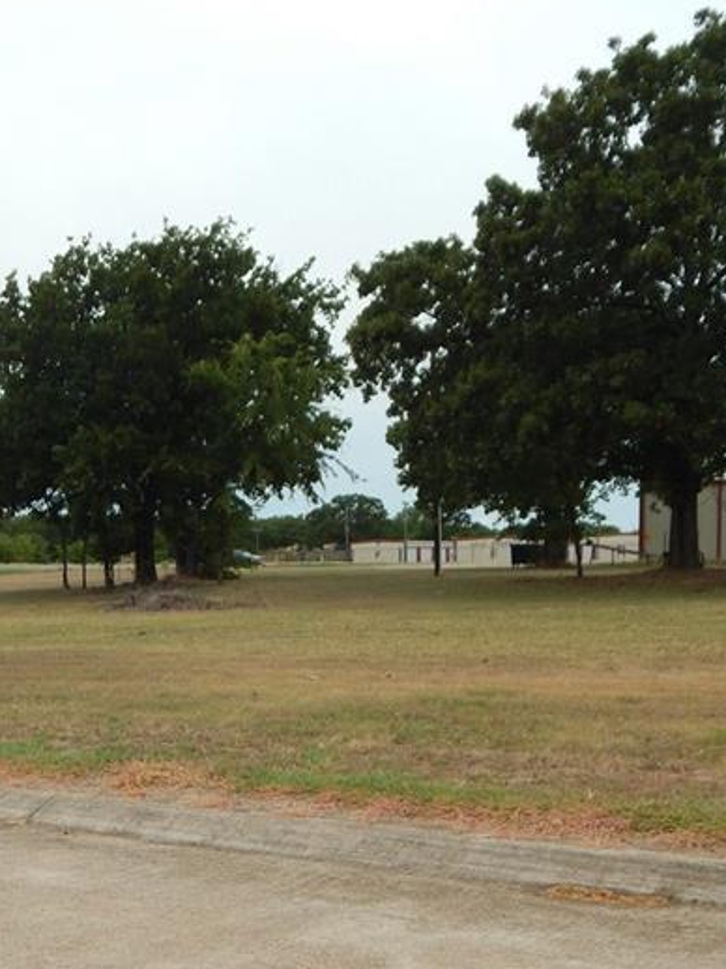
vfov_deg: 40.6
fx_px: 1287
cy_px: 670
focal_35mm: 46
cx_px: 206
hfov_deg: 31.1
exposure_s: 1/400
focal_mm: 5.6
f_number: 6.5
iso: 125
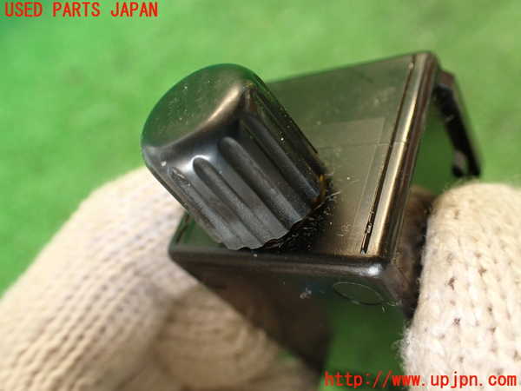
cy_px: 196
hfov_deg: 56.8
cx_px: 260
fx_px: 482
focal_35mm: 32
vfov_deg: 44.2
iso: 250
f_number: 2.4
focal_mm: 5.79
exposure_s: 1/30
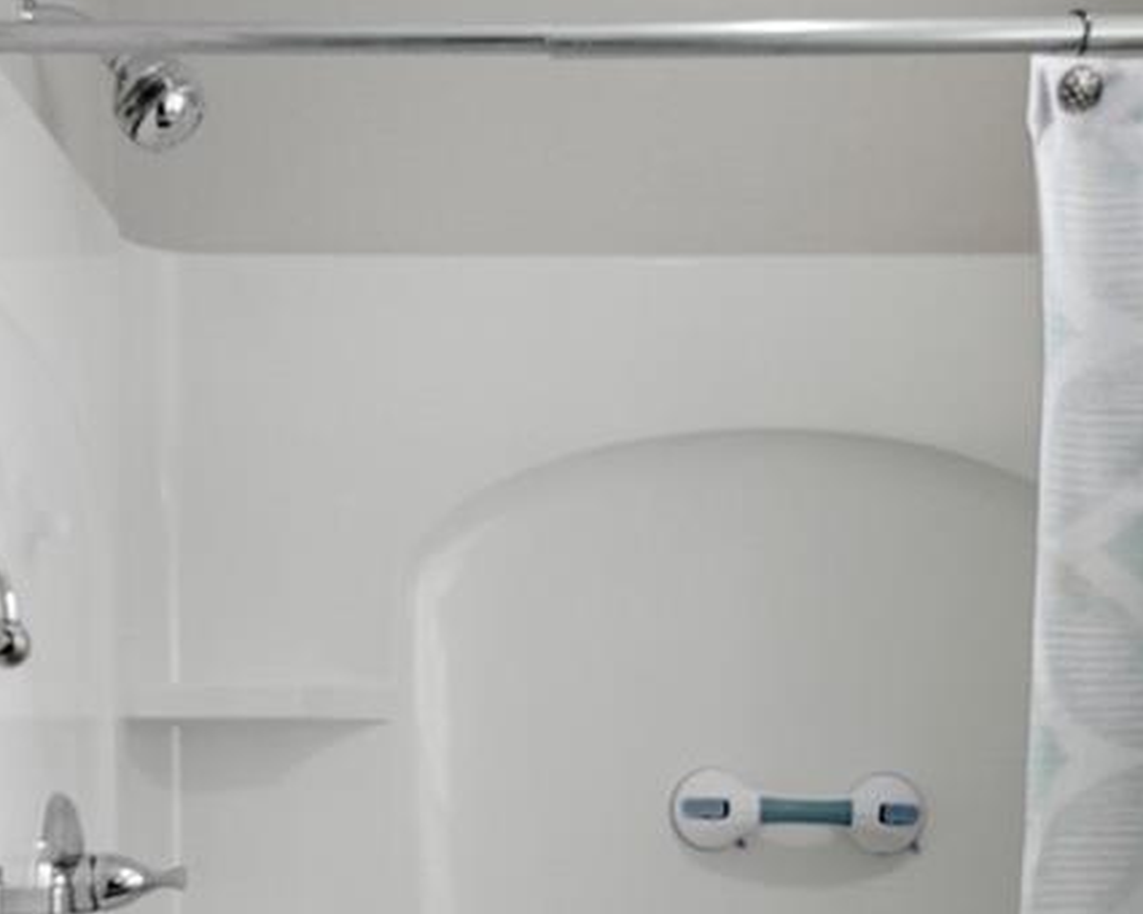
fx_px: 1793
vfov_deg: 27.3
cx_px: 635
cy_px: 870
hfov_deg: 35.3
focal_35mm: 53
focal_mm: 10
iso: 200
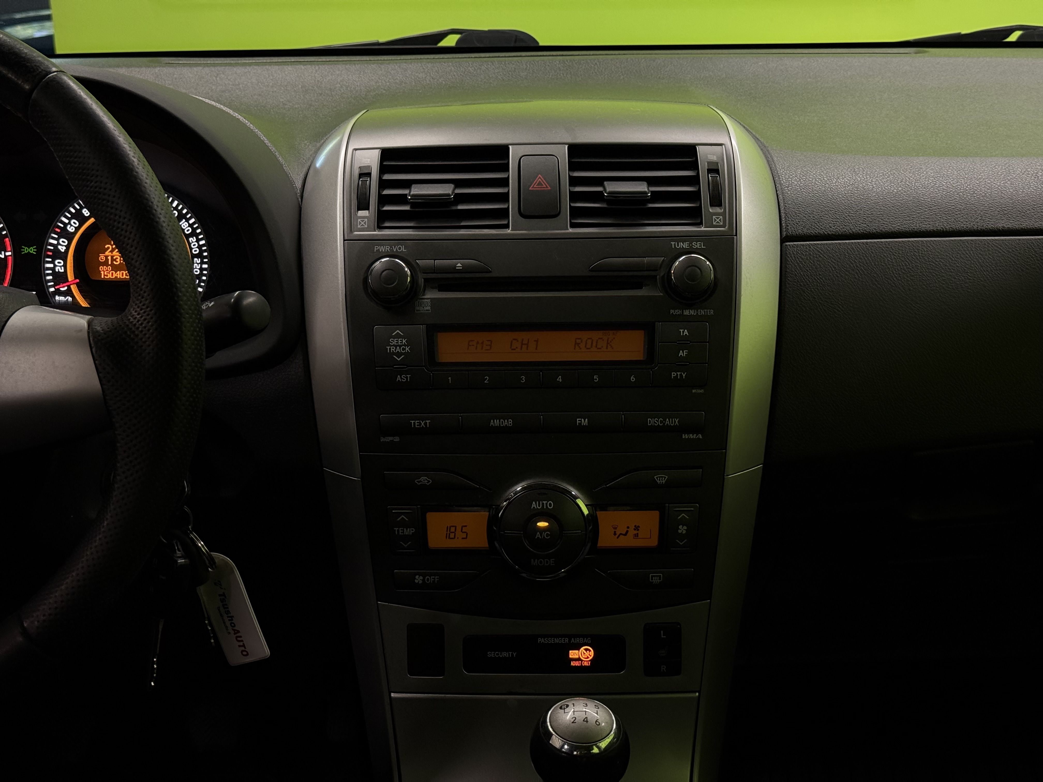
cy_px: 391
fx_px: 1446
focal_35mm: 48
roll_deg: +1.1
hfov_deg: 39.7
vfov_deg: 30.3
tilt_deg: -16.7
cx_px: 522
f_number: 1.78
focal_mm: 6.76
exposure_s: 1/100
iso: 250
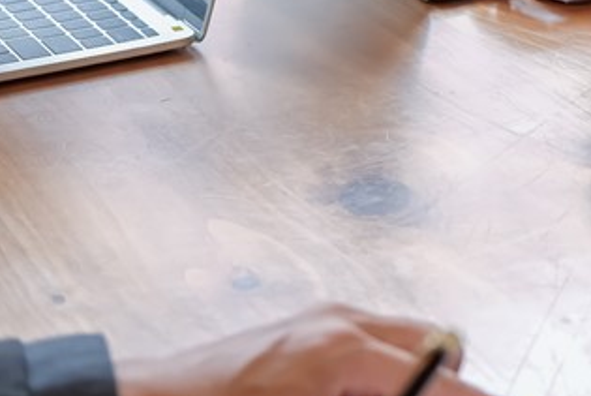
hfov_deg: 13.9
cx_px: 755
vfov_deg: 9.5
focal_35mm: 142
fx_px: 2334
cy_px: -97
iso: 400
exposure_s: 1/160
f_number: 2.8
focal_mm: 35
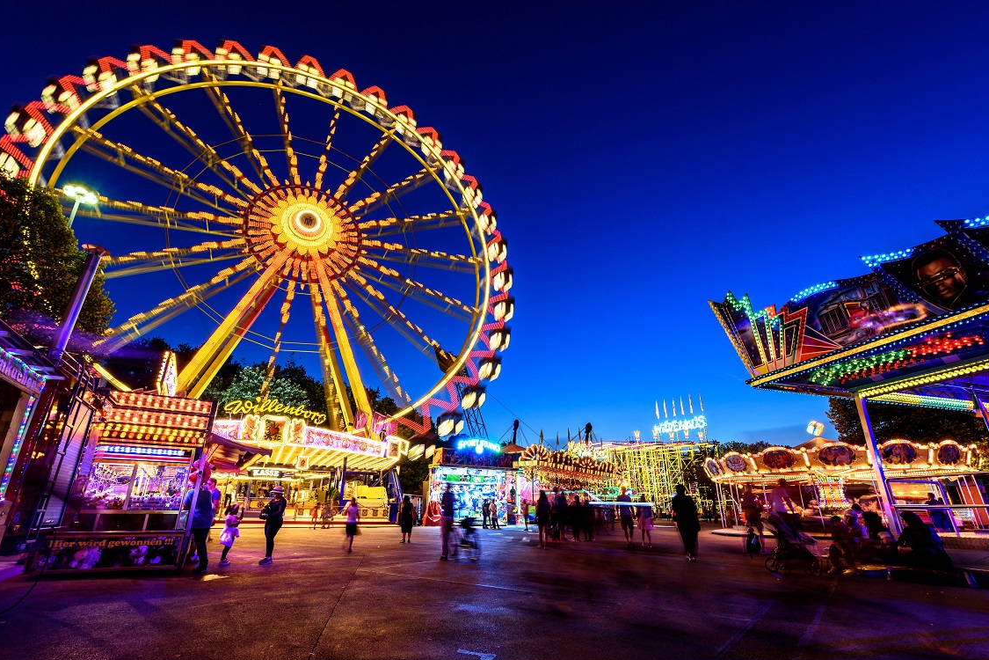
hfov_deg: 96.7
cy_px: 345
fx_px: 440
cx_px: 483
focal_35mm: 16
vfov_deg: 73.7
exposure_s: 1/2.5
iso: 100
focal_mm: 15
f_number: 7.1
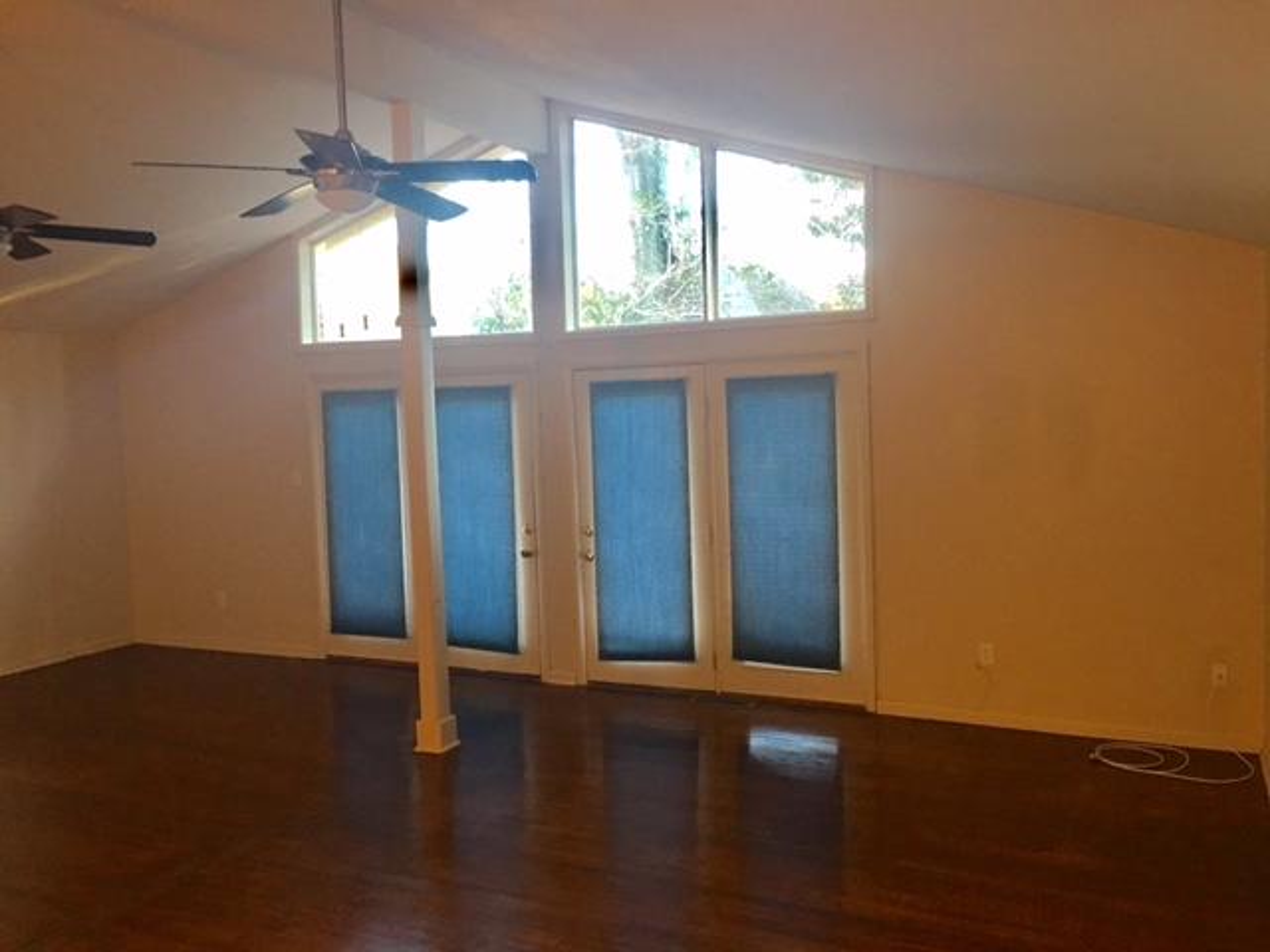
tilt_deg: -3.2
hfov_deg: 61.7
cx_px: 635
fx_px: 1064
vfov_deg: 48.2
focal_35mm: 29
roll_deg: +0.7
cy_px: 476
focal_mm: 4.15
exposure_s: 1/15
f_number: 2.2
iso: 64
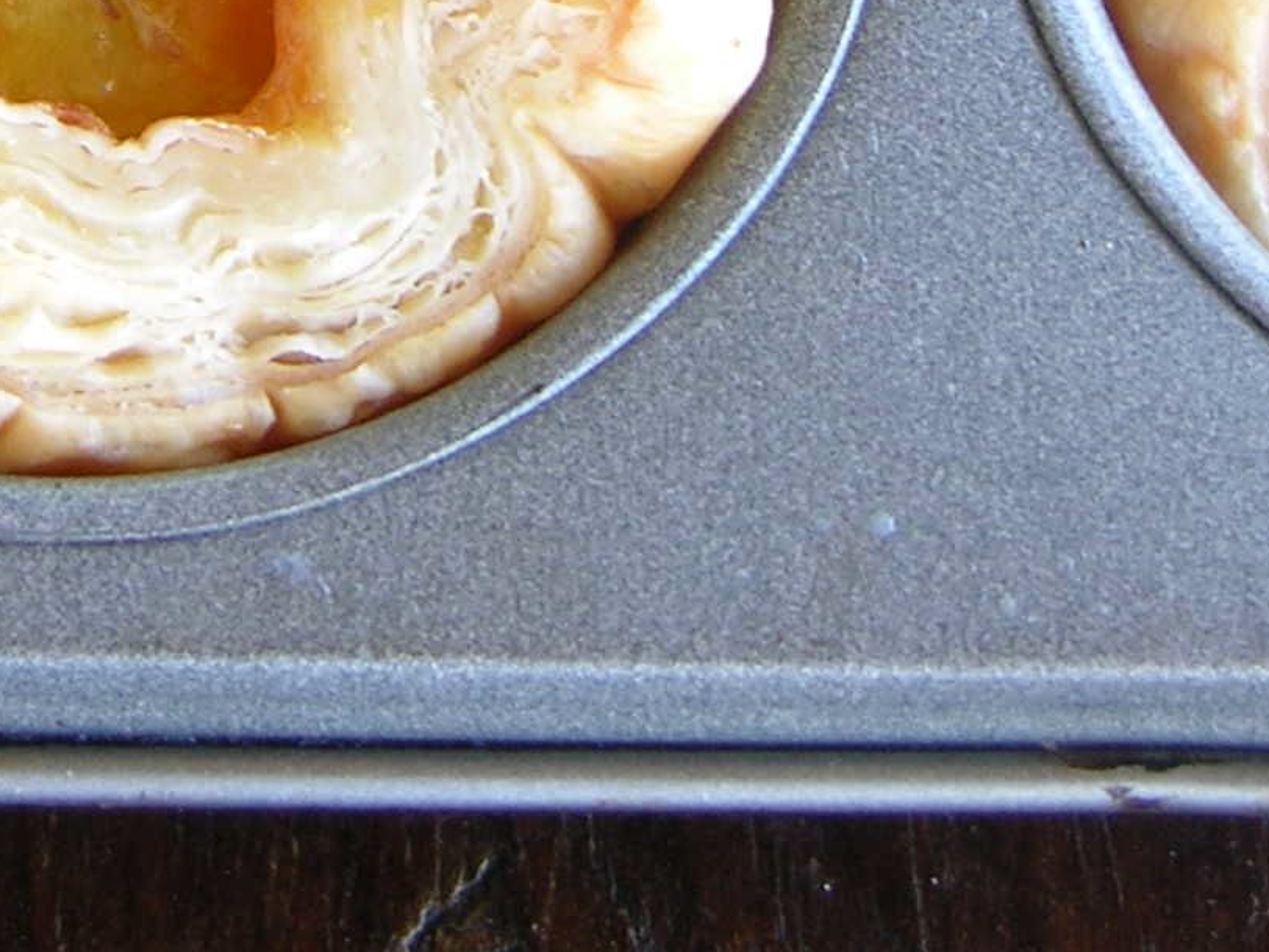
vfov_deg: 6.3
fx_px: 8542
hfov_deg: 8.5
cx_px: 167
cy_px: -697
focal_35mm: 233
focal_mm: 14.7
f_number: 3.1
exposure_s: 1/14.6
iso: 50
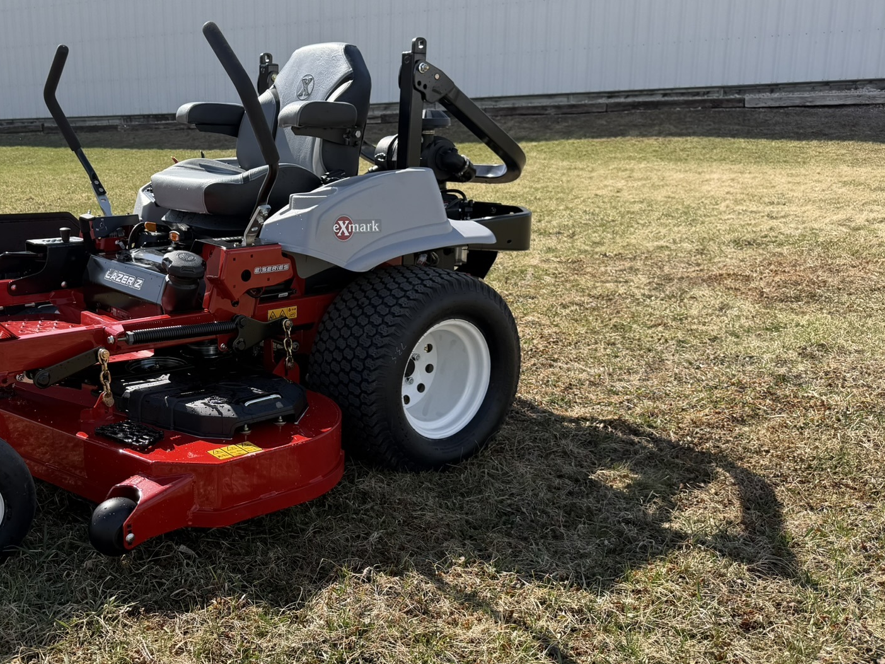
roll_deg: +1.9
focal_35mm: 35
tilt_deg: -12.2
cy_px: 360
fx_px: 895
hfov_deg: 51.0
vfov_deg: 40.7
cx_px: 251
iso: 80
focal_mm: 6.76
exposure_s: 1/2299
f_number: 1.78
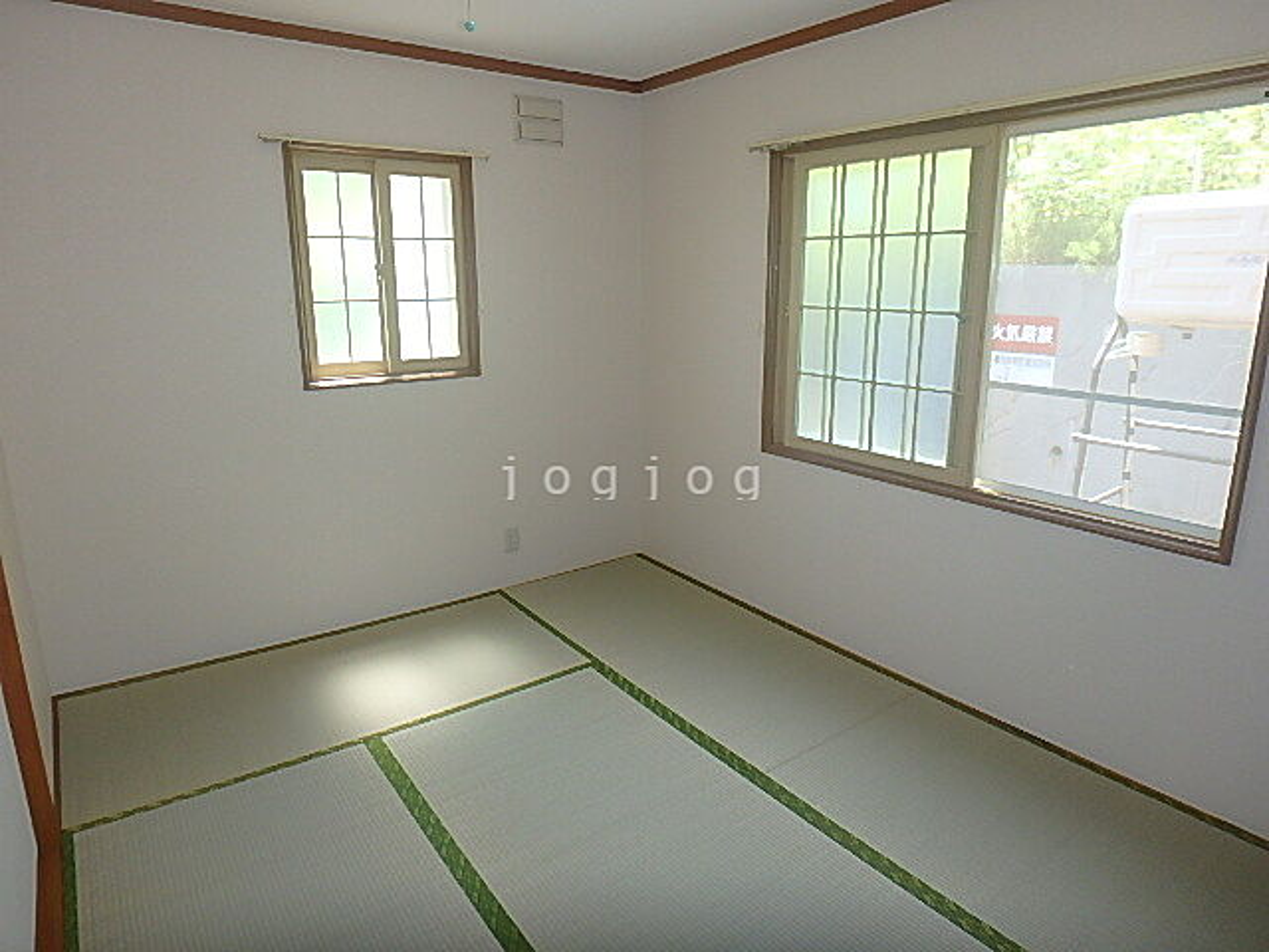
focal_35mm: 21
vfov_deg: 63.4
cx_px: 634
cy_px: 476
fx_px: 770
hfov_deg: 79.0
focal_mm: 3.7
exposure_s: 1/100
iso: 125
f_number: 3.5
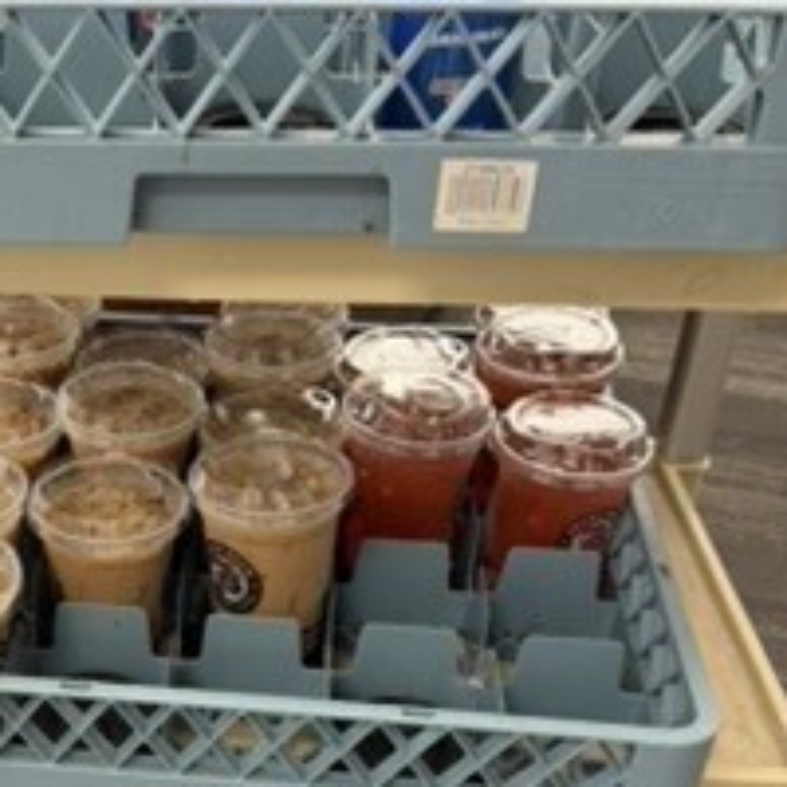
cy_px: 610
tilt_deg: -35.4
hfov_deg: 32.3
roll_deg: +1.2
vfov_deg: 32.6
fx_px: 1312
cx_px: 130
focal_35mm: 51
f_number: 1.78
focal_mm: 6.76
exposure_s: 1/60
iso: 250
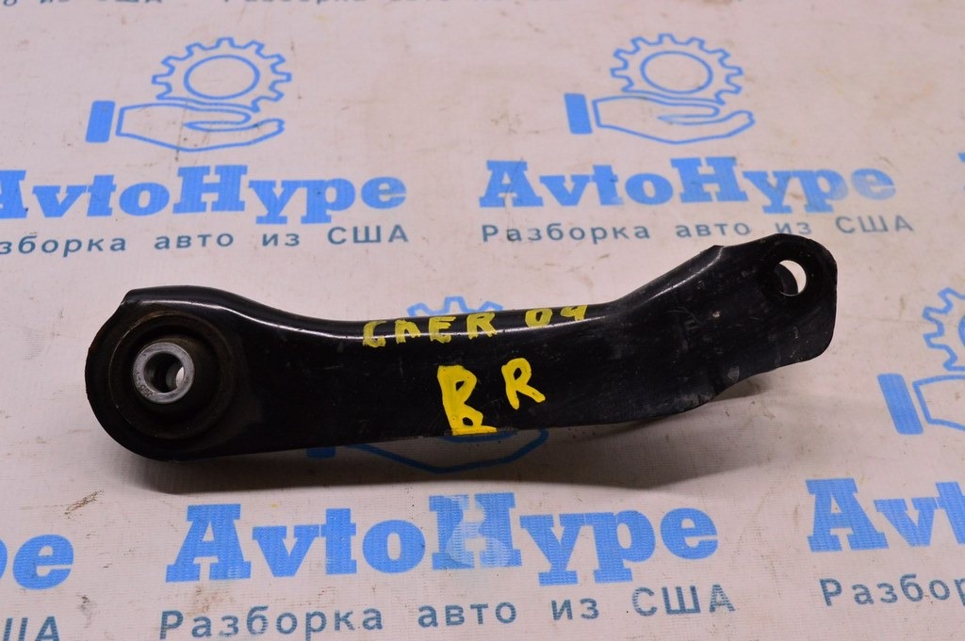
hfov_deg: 38.9
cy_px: 320
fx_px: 1366
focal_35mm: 51
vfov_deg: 26.4
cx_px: 482
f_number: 8
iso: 1600
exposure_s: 1/125
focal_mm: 34
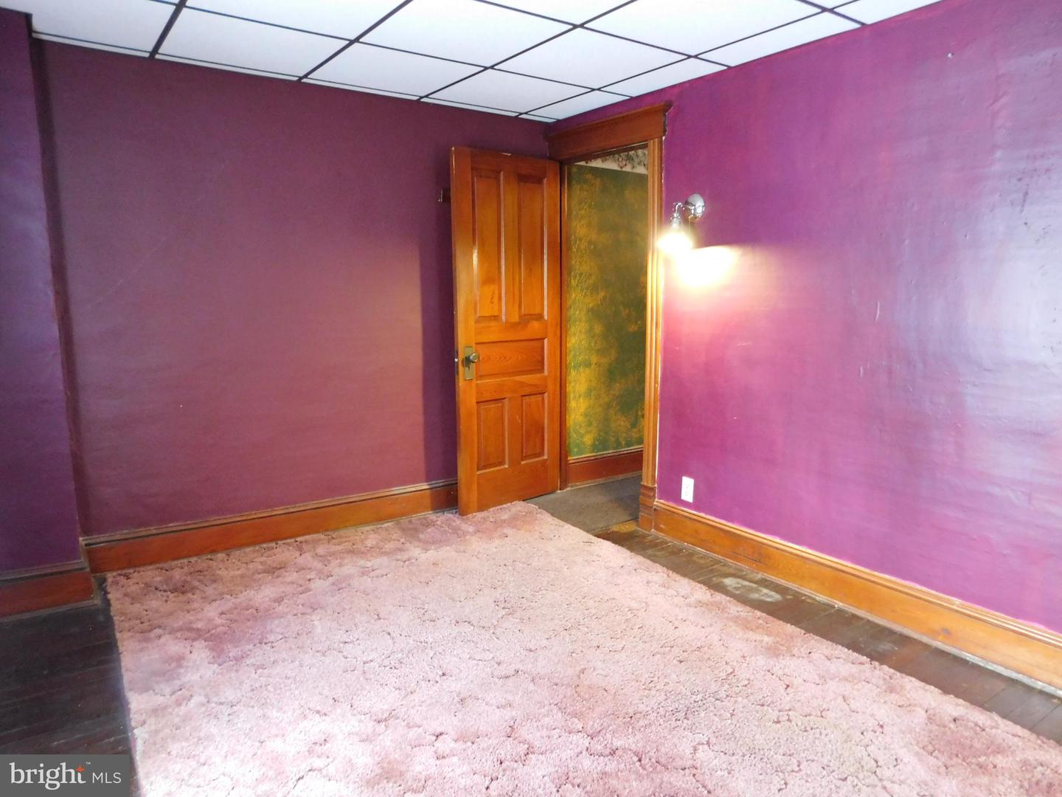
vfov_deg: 58.9
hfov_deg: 73.9
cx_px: 531
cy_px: 398
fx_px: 706
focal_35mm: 23
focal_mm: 4
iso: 560
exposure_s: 1/8
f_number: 3
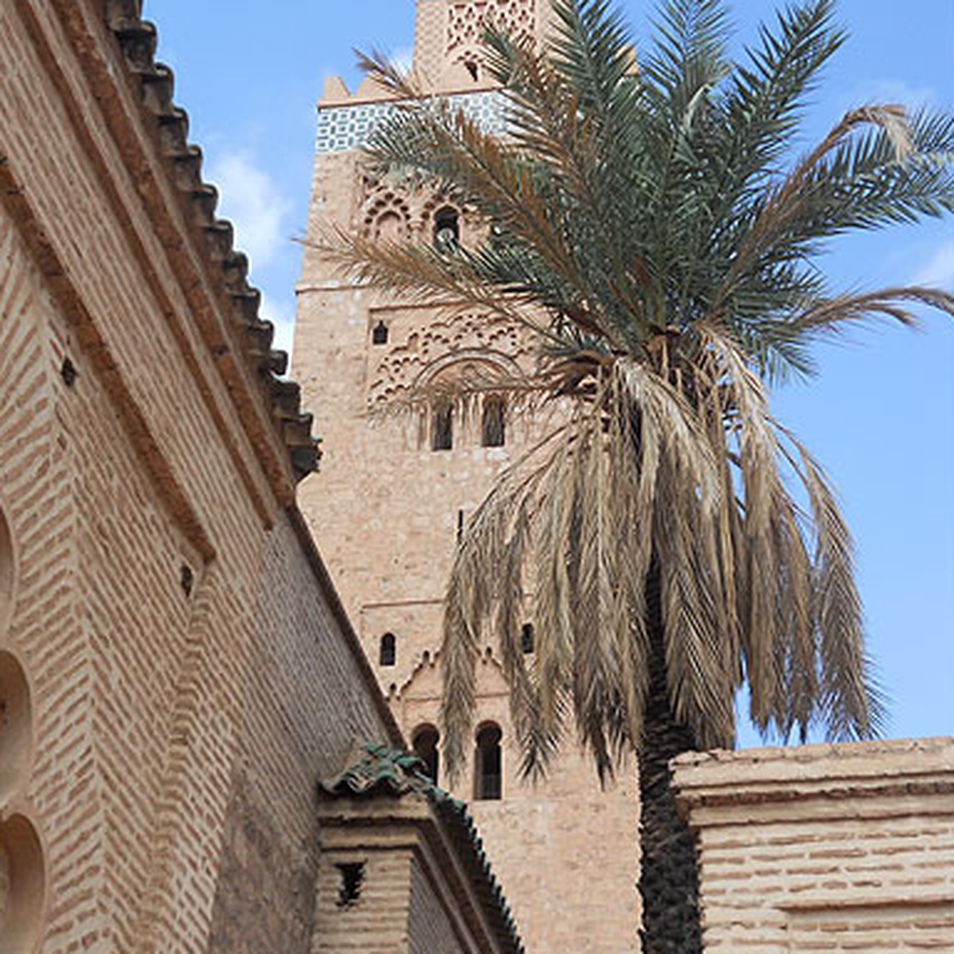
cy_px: 445
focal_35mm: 55
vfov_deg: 31.1
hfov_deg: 31.1
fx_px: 1715
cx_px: 475
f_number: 4.3
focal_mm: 8.2
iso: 80
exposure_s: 1/400
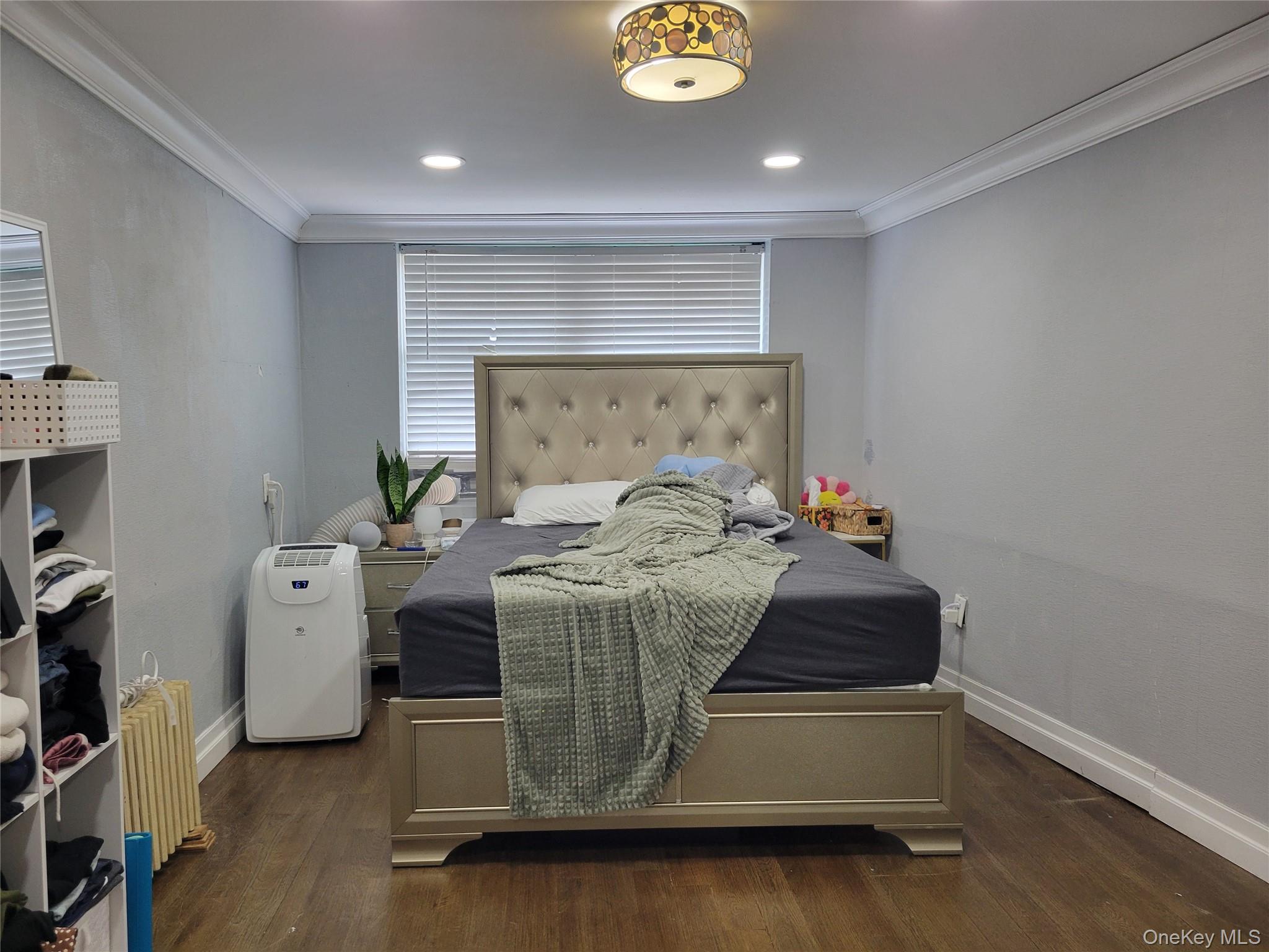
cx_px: 634
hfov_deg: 67.3
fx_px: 953
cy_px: 476
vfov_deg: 53.1
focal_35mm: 26
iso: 200
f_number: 1.8
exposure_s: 1/120
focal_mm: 5.4
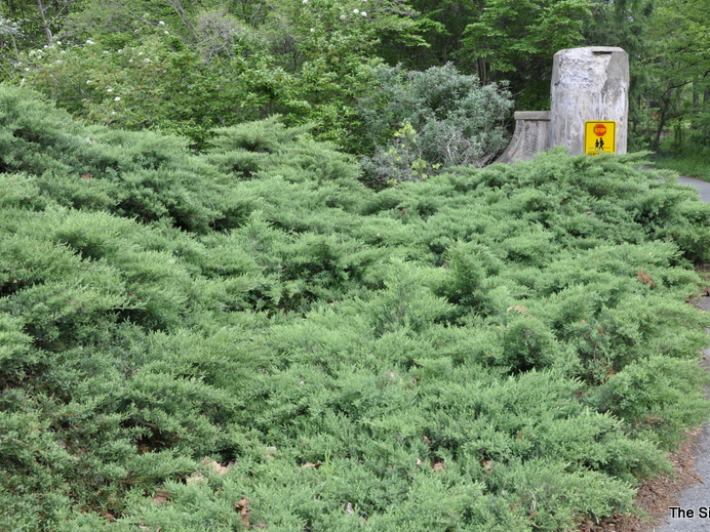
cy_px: 265
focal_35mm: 40
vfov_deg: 36.0
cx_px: 400
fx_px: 820
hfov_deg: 46.7
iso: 200
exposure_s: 1/80
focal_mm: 24
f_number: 9
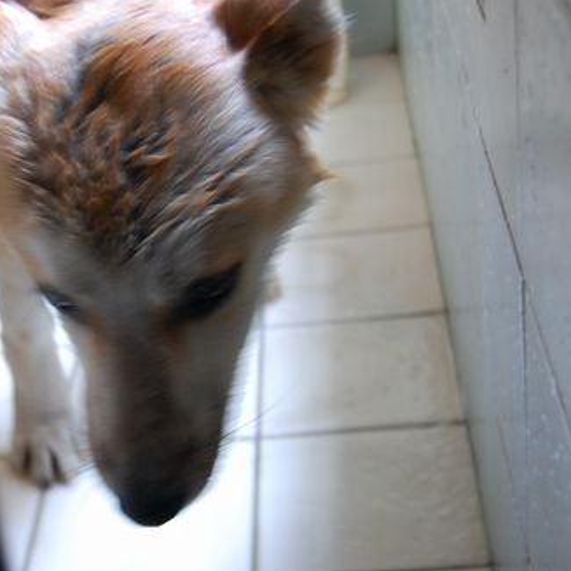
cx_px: 152
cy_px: 285
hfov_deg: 23.2
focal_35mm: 74
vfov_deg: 23.4
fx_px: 1381
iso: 800
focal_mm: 38
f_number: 5
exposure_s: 1/8
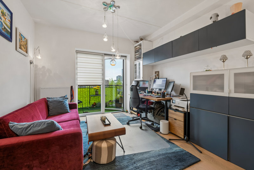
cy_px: 85
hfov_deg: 96.7
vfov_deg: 73.7
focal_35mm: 16
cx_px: 127
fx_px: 113
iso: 160
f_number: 8
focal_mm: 16
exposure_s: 1/5
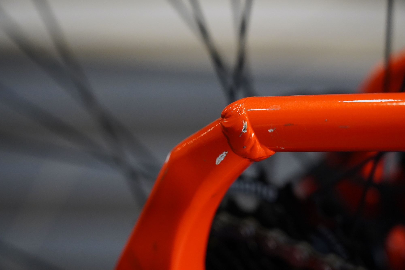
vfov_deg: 13.7
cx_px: 202
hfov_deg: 20.4
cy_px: 135
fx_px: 1125
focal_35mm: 100
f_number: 5
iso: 6400
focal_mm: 100
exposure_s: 1/200
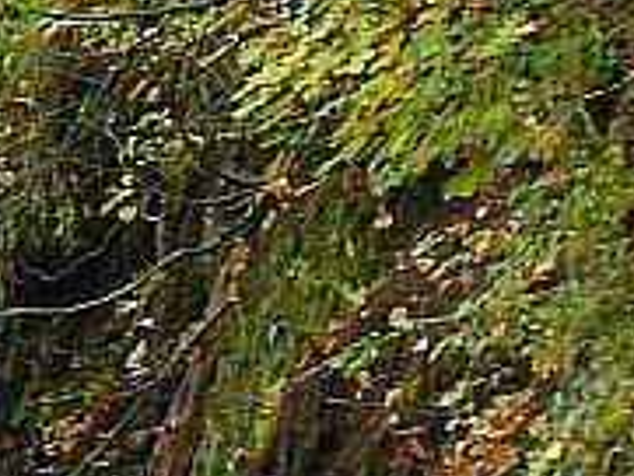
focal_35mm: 691
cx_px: -872
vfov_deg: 2.1
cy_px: -392
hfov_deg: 2.8
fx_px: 12664
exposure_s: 1/30
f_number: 3.2
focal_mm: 20.3
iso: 200
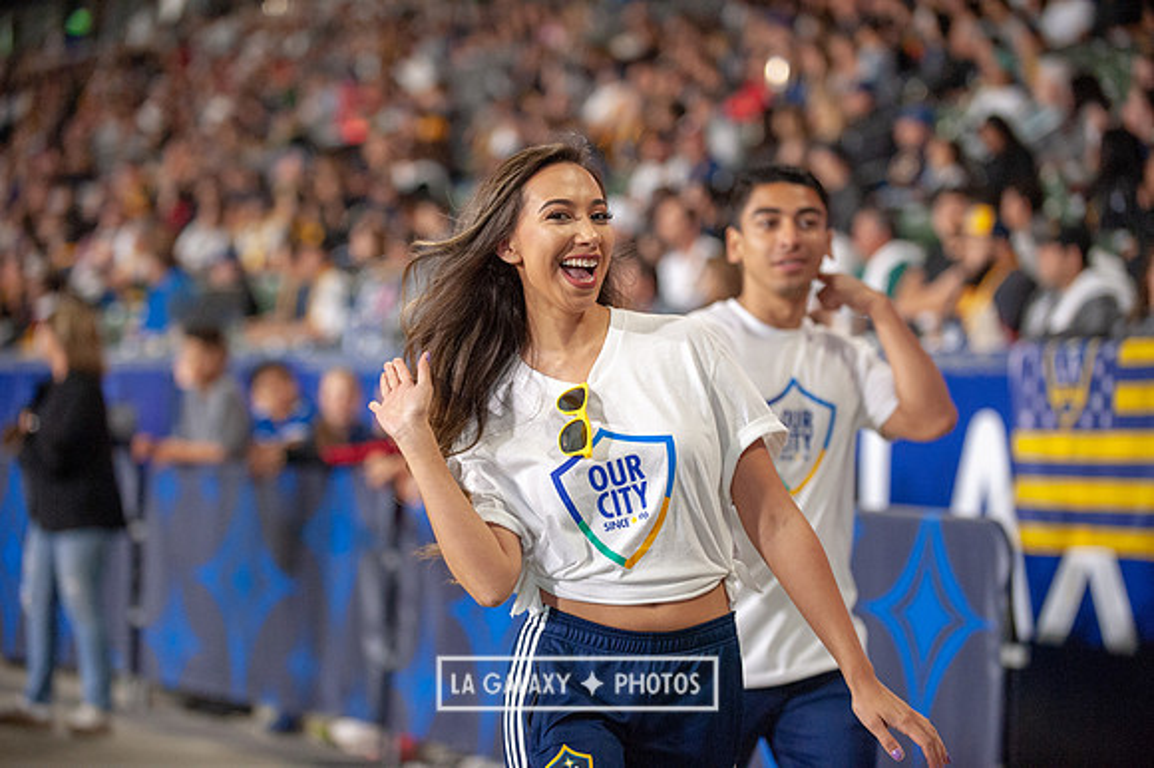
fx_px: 3524
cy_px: 384
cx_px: 577
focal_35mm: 110
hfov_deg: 18.6
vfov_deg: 12.4
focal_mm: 110
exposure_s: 1/800
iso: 3200
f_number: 2.8
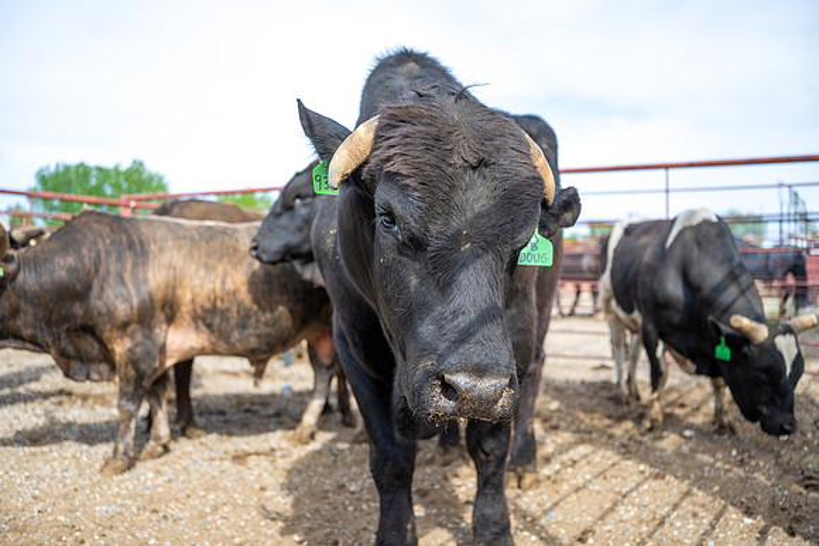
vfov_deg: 38.4
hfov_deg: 55.1
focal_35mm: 34
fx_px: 785
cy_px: 273
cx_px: 410
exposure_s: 1/3200
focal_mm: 34.5
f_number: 2.8
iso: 500
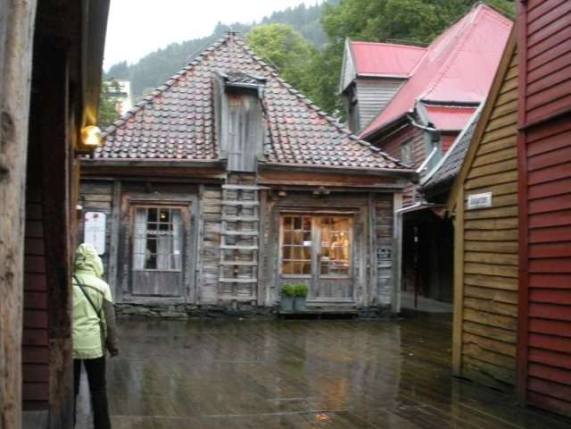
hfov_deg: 52.6
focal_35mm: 35
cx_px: 286
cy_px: 214
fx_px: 577
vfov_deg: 40.7
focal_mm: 6.3
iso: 400
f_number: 3.5
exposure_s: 1/54
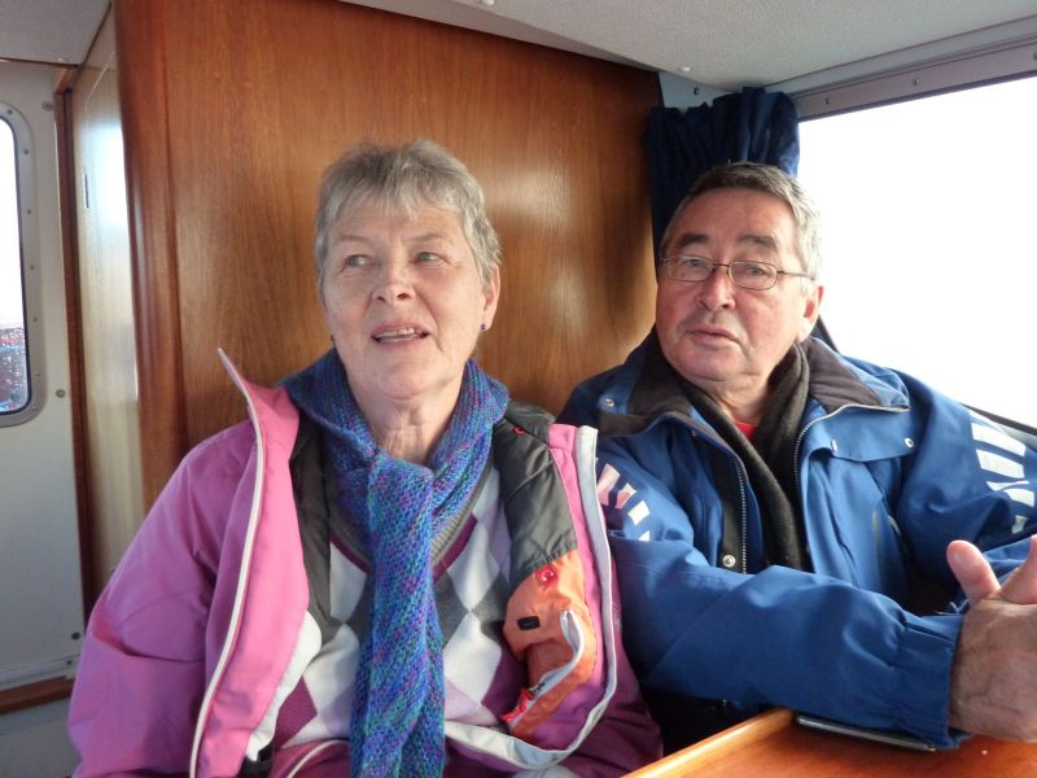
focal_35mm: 25
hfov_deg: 69.4
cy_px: 389
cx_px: 518
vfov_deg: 54.9
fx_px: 749
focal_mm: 4.1
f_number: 3.3
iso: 320
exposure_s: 1/60
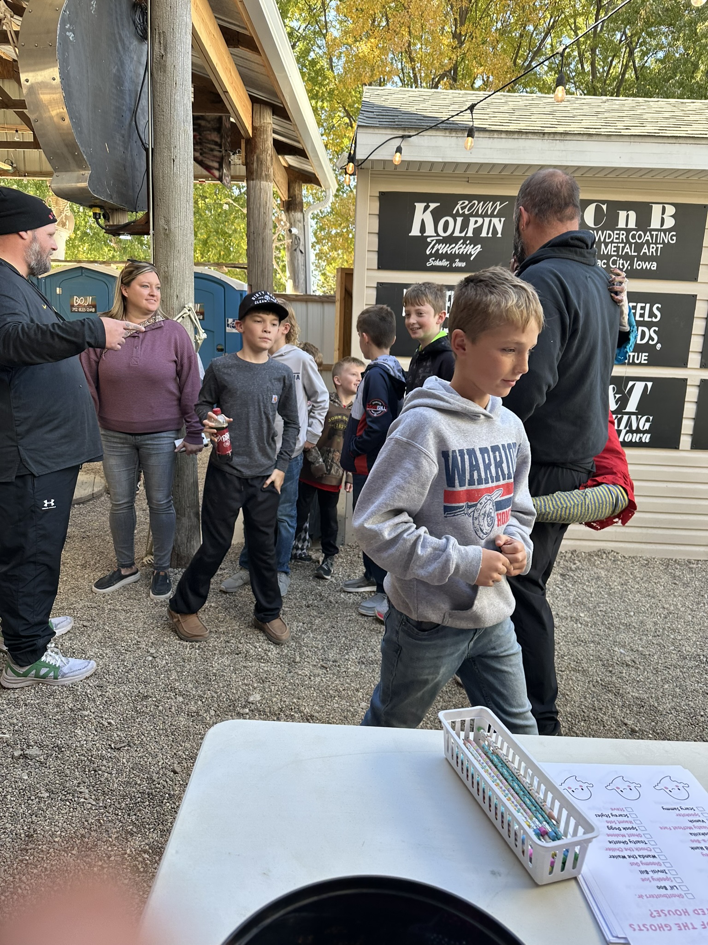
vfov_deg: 71.6
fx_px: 654
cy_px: 472
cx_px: 354
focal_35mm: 24
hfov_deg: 56.8
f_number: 1.78
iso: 64
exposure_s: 1/241
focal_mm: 6.86
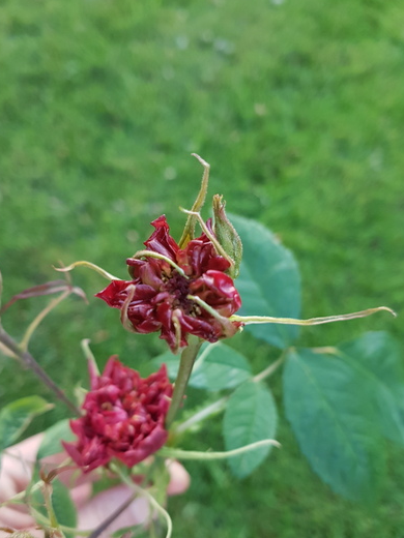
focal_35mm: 30
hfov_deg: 46.8
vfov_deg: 59.9
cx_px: 186
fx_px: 467
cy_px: 290
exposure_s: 1/50
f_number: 1.7
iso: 80
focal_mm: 4.2
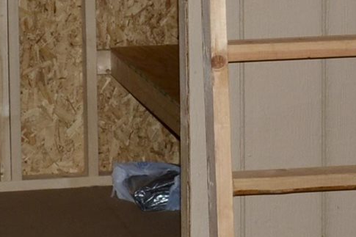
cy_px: -25
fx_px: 1690
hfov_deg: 12.0
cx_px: 47
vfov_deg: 8.0
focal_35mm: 171
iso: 100
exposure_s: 1/60
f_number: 3.5
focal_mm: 18
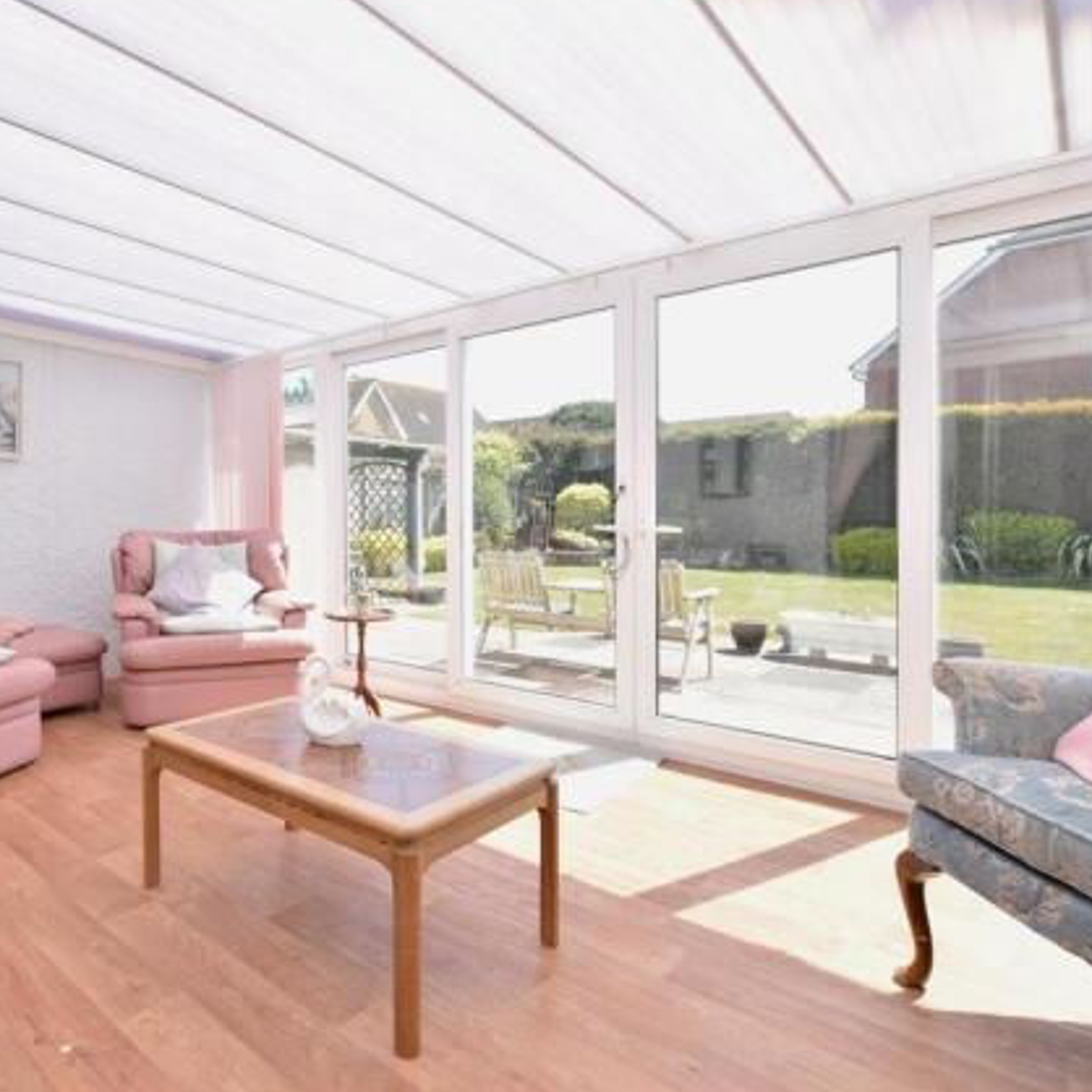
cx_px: 368
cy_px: 534
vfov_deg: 74.8
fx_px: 714
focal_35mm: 20
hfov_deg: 72.7
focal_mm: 10
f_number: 11
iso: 500
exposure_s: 1/200
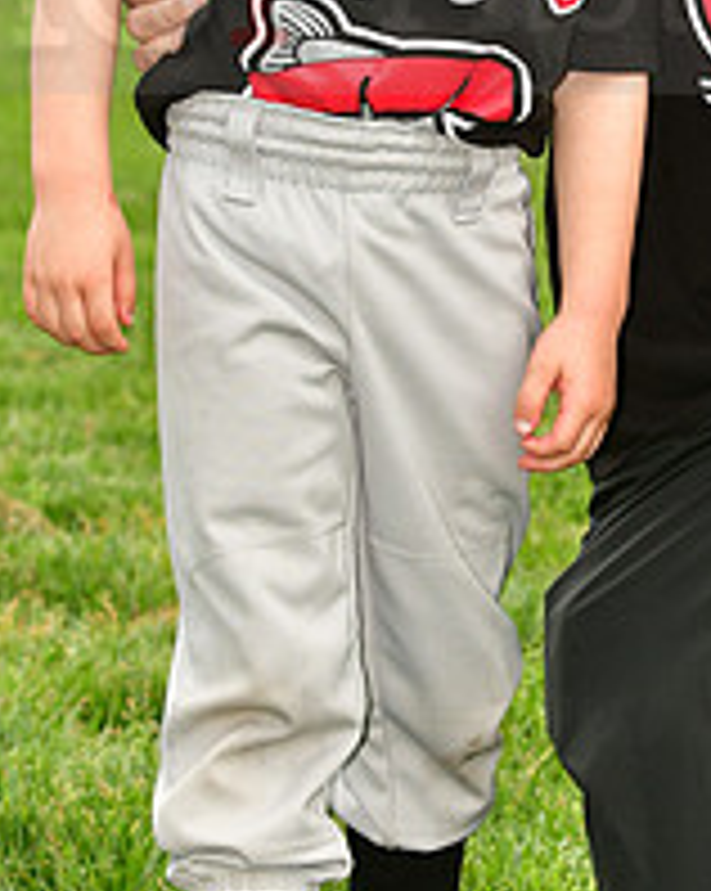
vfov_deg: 6.7
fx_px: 7613
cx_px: 704
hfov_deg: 5.3
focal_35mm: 289
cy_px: -50
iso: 200
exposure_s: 1/500
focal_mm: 70
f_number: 5
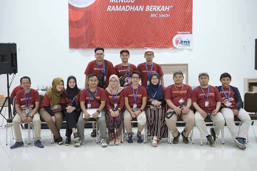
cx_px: 128
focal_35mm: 50
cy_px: 86
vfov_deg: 27.0
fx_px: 357
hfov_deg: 39.6
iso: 6400
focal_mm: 50
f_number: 2
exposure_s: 1/100
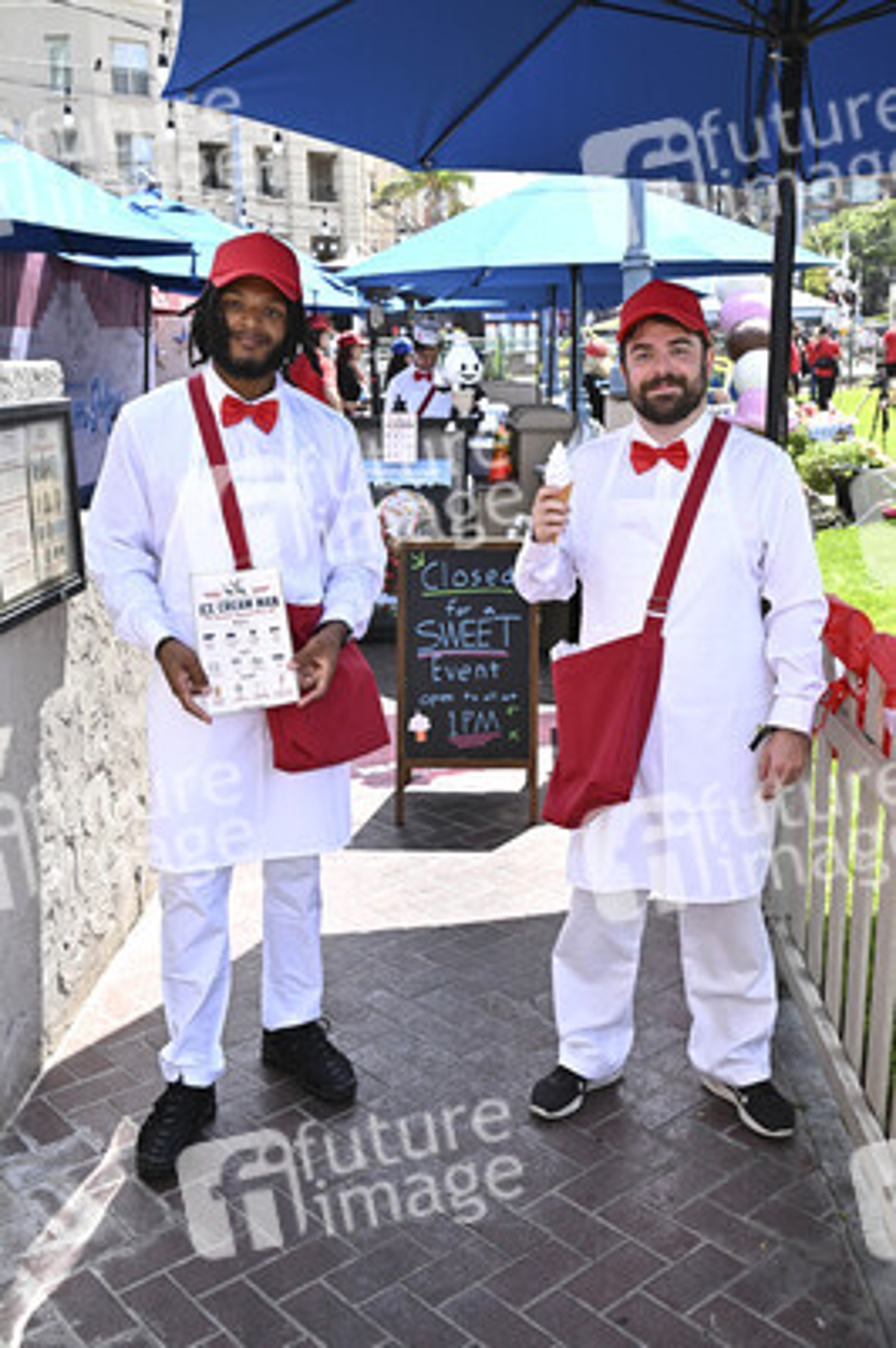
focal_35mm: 35
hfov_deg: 37.8
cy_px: 674
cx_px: 448
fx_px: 1309
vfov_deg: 54.5
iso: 320
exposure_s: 1/320
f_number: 6.3
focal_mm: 35
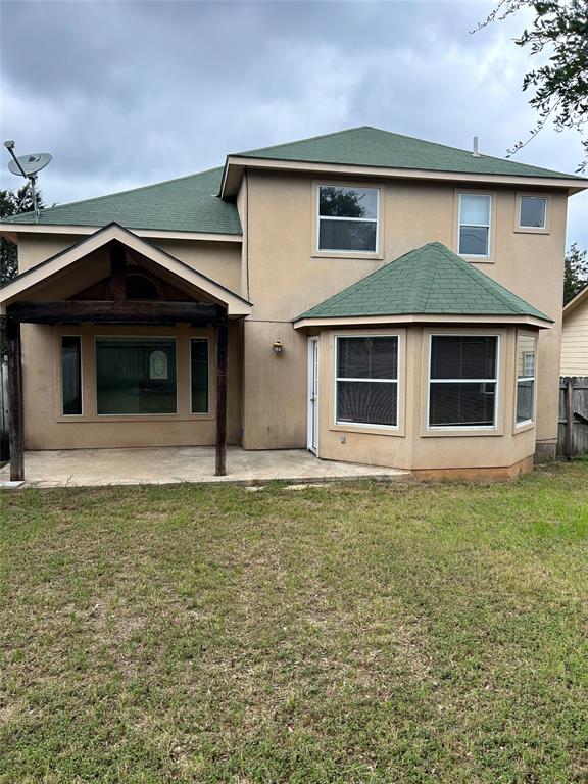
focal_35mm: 26
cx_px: 294
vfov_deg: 67.3
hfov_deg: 53.1
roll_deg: -0.1
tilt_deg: -2.0
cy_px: 392
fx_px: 589
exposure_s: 1/991
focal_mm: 5.7
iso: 50
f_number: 1.5
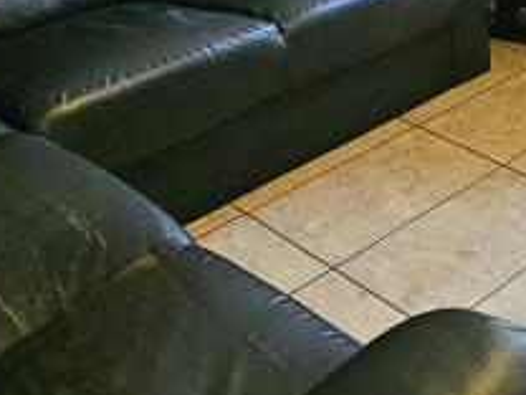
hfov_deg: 27.8
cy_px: -215
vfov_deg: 19.6
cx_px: 572
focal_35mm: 64
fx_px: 972
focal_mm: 2.2
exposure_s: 1/50
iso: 250
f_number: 2.2
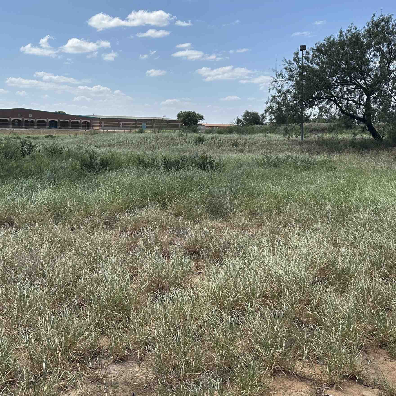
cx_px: 155
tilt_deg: -5.7
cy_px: 173
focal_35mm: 37
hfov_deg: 44.6
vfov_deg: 44.8
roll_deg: -0.9
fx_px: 479
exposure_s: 1/5525
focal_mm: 6.86
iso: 80
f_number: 1.78
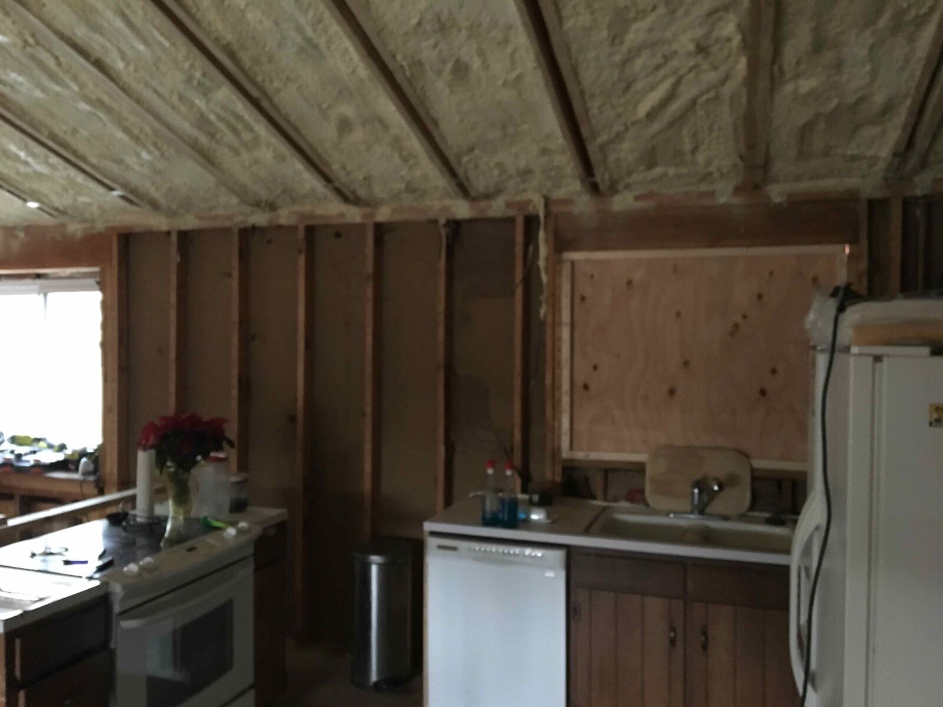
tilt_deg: -1.1
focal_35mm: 29
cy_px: 354
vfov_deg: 48.2
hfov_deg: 61.7
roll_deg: -1.0
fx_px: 790
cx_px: 472
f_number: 2.2
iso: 400
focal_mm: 4.15
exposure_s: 1/15
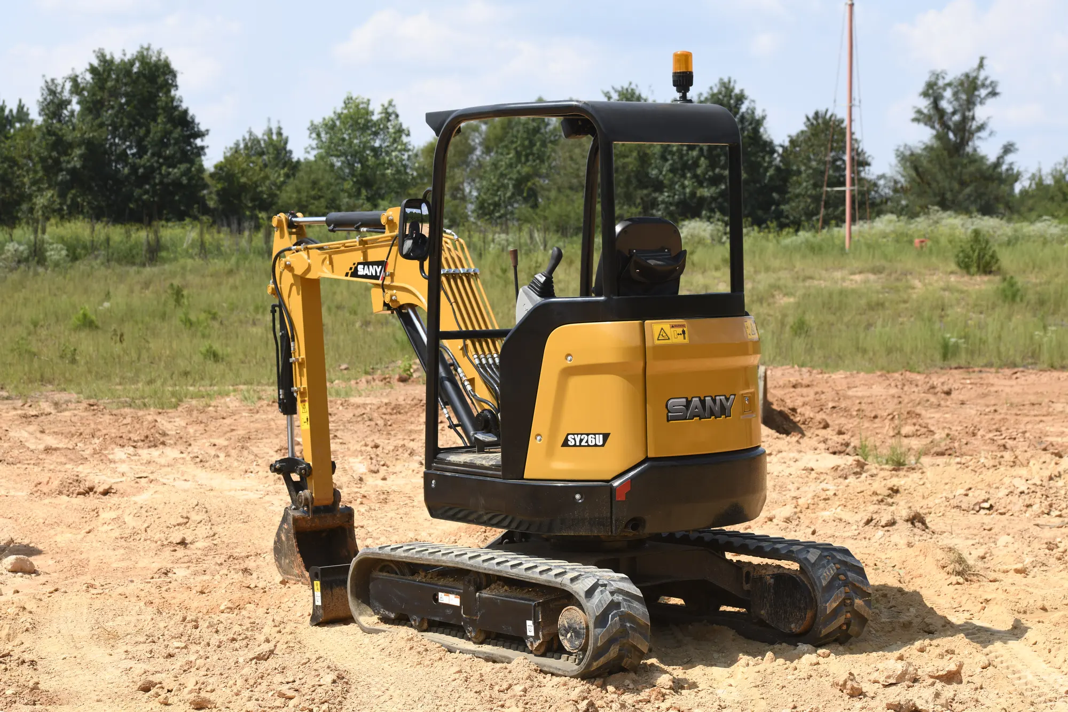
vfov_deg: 16.6
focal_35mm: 82
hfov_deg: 24.8
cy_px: 356
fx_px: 2432
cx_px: 534
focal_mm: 82
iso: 100
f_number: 8
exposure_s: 1/250
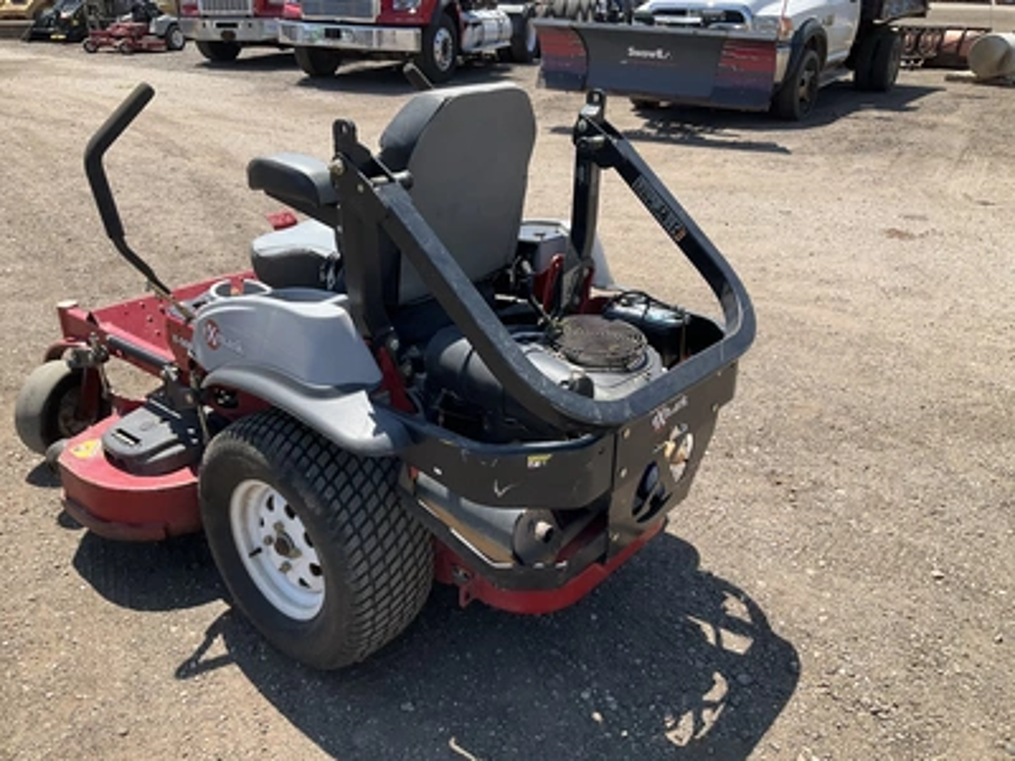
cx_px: 508
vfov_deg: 48.2
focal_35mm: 29
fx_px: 850
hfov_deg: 61.7
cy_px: 380
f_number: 1.8
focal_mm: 3
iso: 25
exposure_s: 1/944
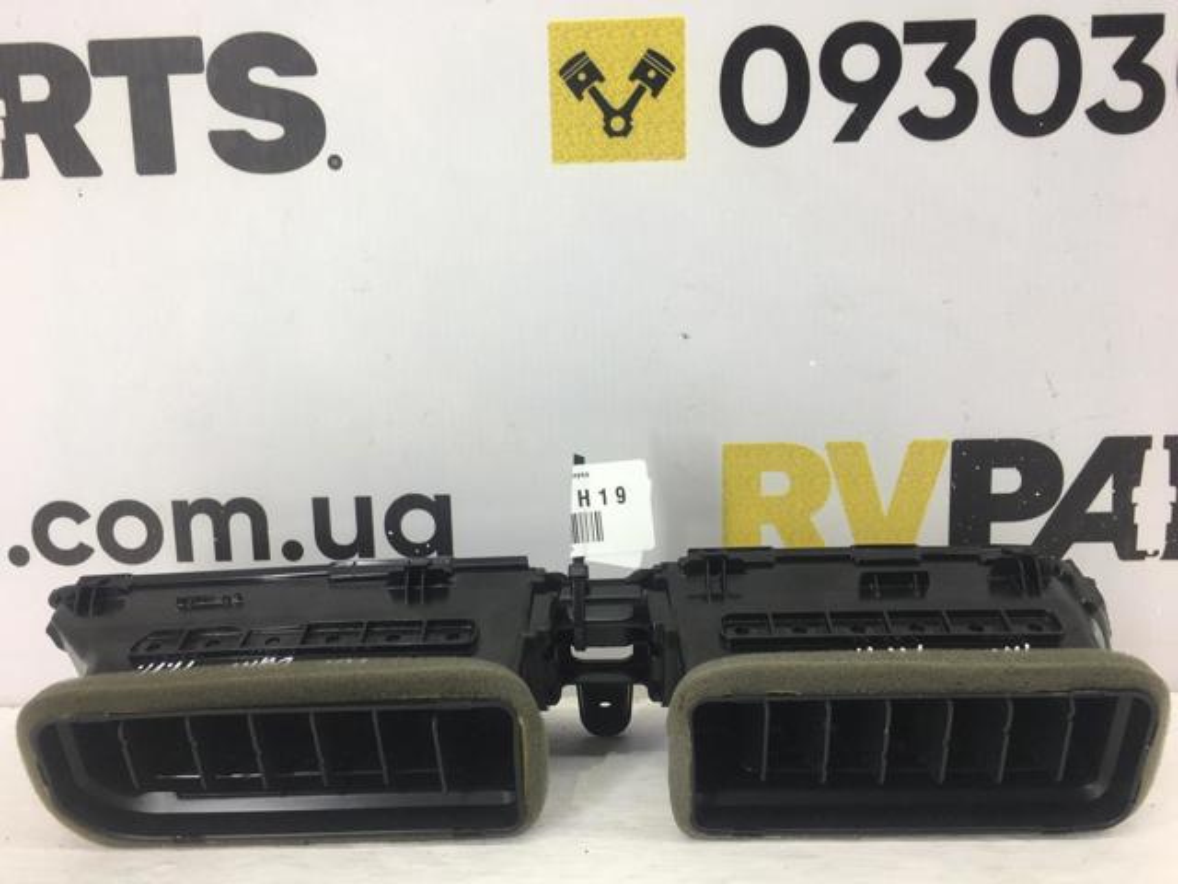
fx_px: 987
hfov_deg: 61.7
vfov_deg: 48.2
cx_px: 589
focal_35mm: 29
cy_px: 442
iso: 32
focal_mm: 4.15
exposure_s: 1/50
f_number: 2.2
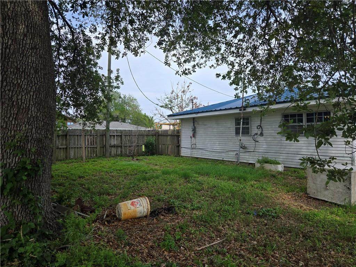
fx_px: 237
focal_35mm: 23
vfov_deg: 58.9
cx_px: 178
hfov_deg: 73.9
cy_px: 134
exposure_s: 1/2921
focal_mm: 5.4
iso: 64
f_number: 1.8
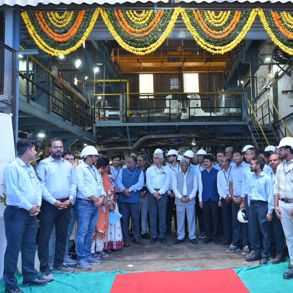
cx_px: 185
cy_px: 154
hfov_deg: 49.2
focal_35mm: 33
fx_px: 316
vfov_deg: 49.7
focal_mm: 24
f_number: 7.1
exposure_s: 1/200
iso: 2000
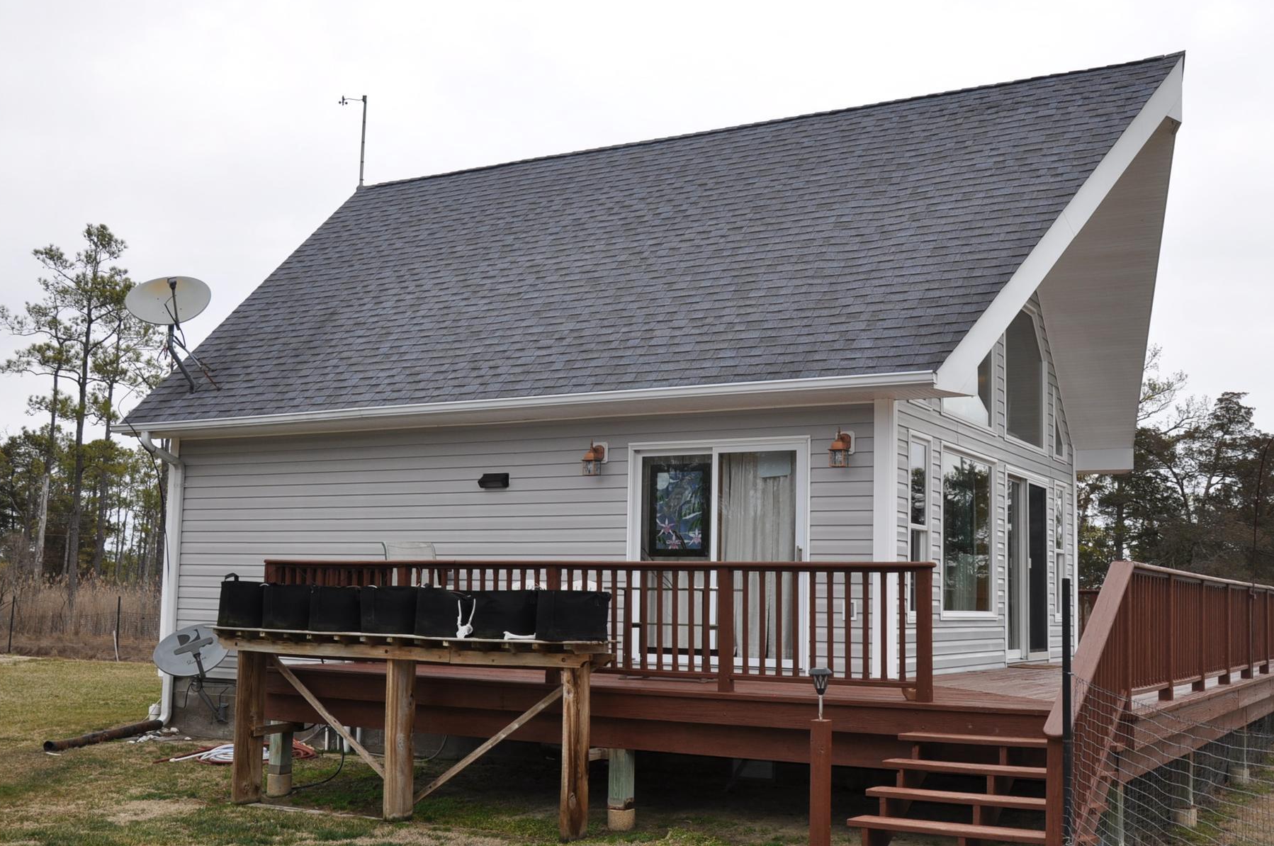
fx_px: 1449
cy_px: 444
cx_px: 681
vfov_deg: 32.5
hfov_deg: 47.4
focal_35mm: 41
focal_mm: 24
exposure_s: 1/200
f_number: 9
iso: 200
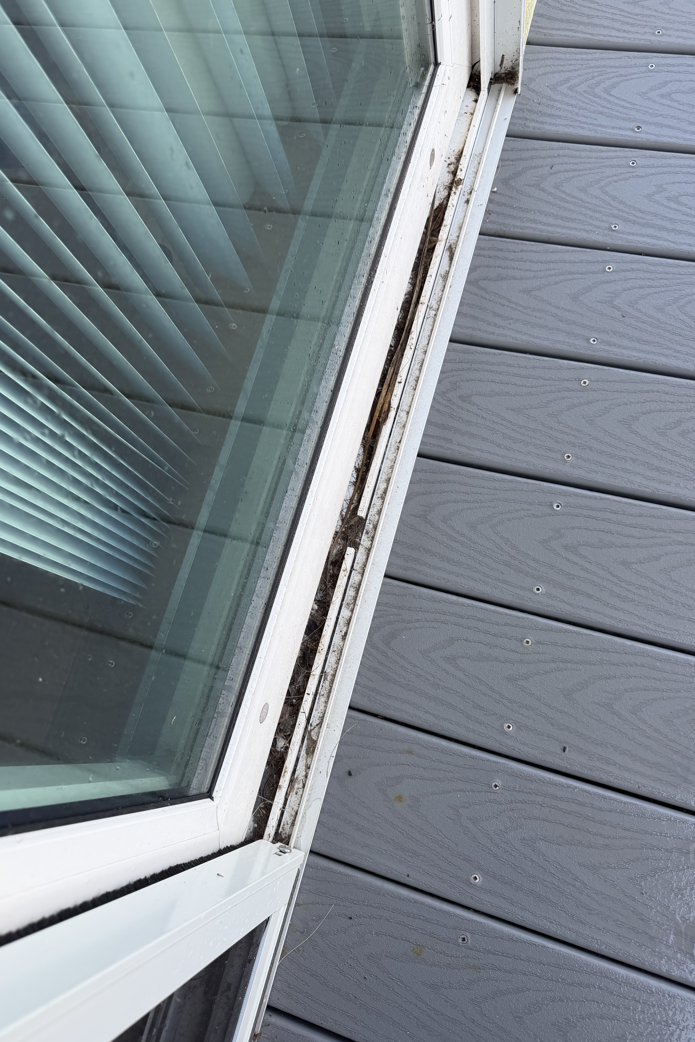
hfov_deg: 51.3
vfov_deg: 71.5
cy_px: 521
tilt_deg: -69.9
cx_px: 329
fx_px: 724
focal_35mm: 25
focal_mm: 6.76
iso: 80
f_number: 1.78
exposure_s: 1/598
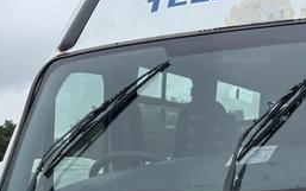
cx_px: 318
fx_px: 801
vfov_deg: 12.8
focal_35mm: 96
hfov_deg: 20.8
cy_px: 303
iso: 50
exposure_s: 1/1311
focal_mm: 5.96
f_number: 1.6
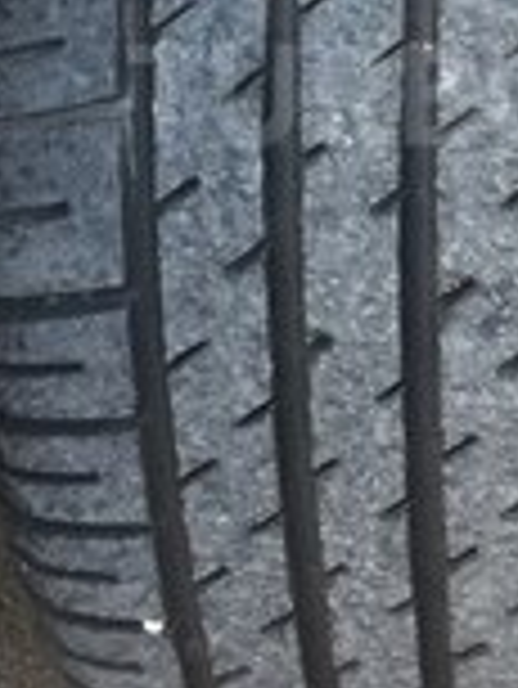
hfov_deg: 15.6
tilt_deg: -54.7
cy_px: 94
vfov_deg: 20.5
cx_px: 473
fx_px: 1873
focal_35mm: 94
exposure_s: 1/33
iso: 125
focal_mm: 4.15
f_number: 2.2
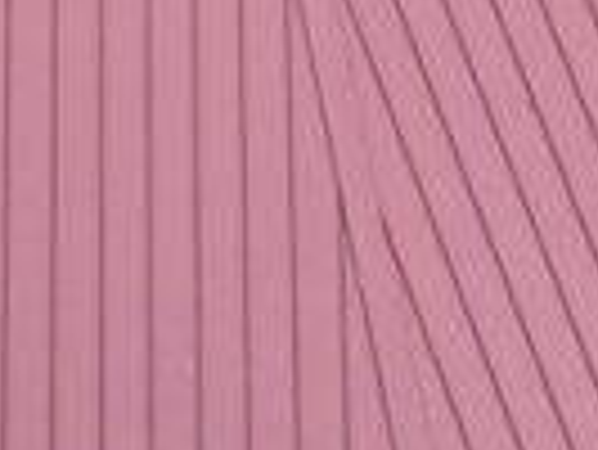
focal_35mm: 185
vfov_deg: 7.2
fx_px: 3199
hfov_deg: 10.6
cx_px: -22
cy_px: -875
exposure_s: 1/500
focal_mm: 12.29
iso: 210
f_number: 2.8
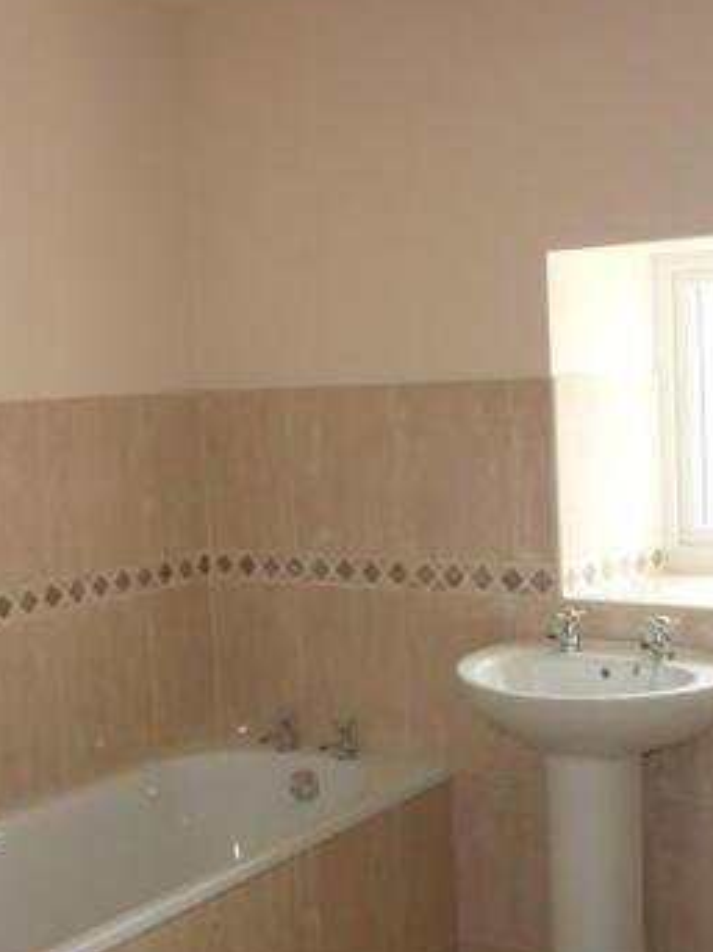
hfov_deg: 28.5
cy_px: 487
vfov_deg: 37.5
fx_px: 1401
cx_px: 350
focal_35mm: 51
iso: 100
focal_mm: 6.5
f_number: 3.6
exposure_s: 1/30
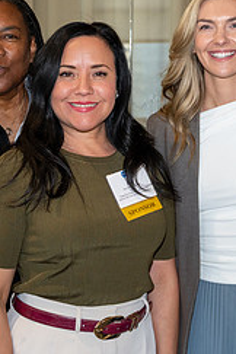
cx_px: 213
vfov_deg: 19.4
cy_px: 134
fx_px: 1032
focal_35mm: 105
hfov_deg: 12.9
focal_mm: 44
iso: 1600
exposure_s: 1/125
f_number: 4
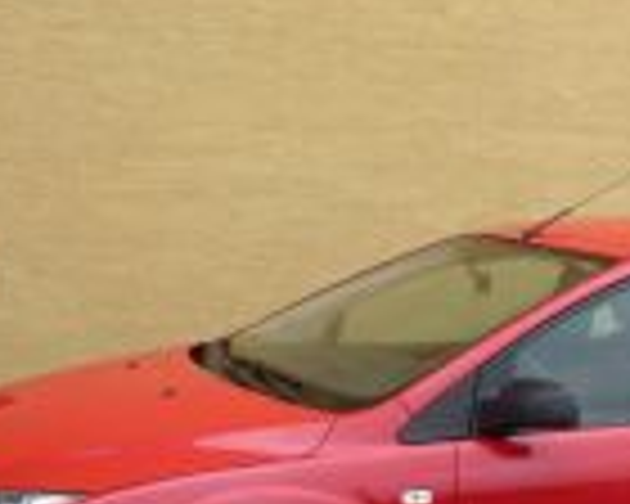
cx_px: 554
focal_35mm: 78
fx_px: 1454
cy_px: 400
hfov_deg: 23.8
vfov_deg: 19.5
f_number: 3.3
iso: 200
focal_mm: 4.7
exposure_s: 1/200
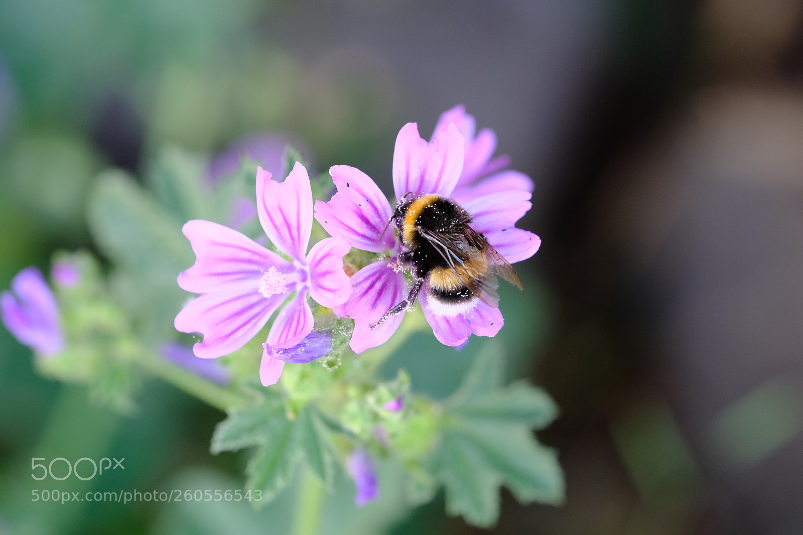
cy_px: 268
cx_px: 402
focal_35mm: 120
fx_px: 2676
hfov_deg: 17.1
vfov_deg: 11.4
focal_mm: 80
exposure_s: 1/125
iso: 400
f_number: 4.5
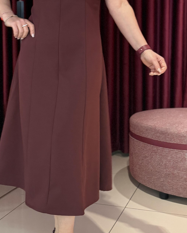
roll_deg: +0.1
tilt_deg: -2.2
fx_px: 367
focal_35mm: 53
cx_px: 88
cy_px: 74
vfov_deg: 35.0
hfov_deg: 28.6
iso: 640
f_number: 1.78
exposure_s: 1/50
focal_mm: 6.76
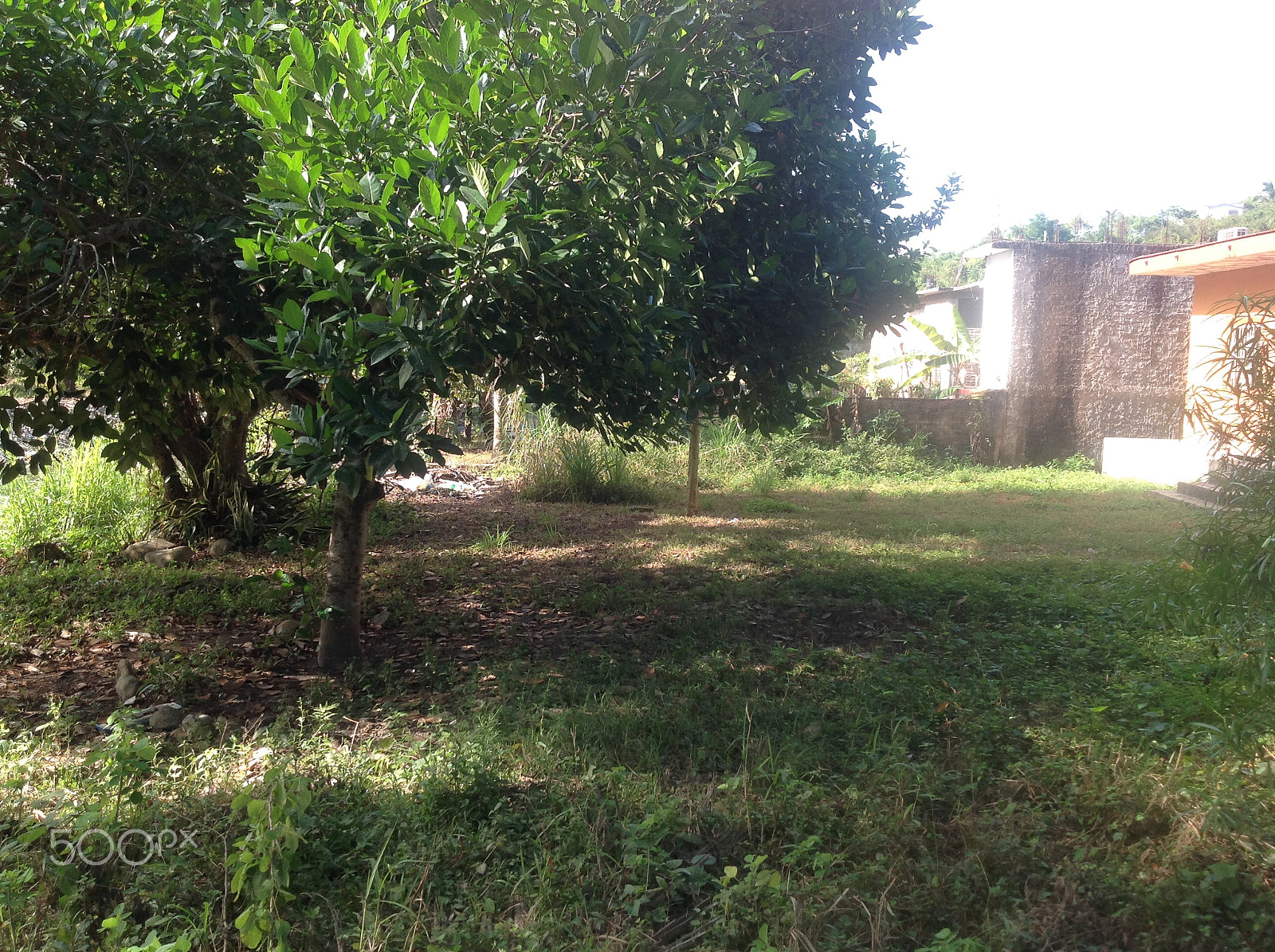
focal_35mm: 35
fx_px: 1287
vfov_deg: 40.6
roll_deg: -2.8
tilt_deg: -3.5
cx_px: 638
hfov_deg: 52.7
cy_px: 476
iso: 50
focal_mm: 4.28
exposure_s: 1/263
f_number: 2.4
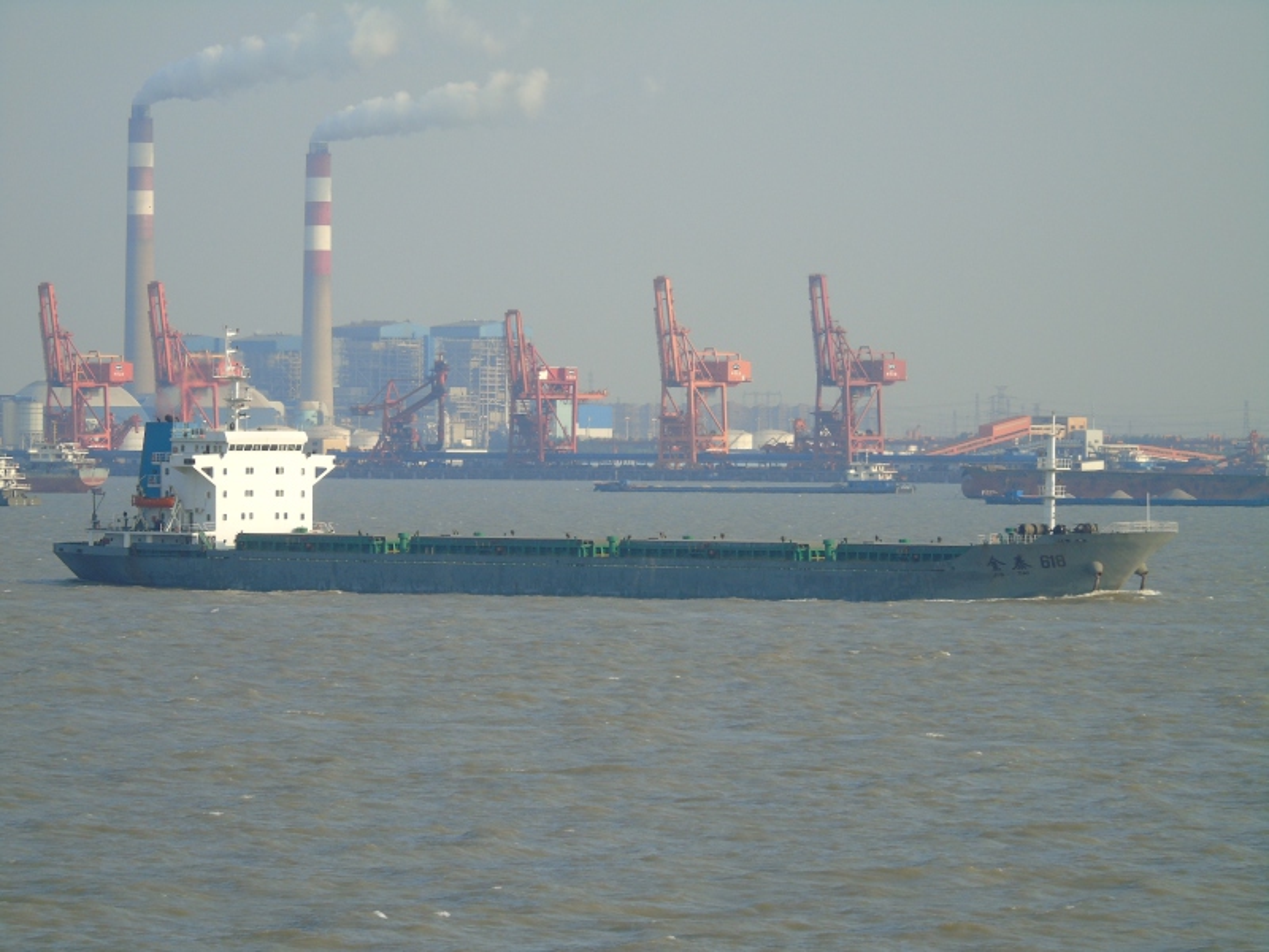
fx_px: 10191
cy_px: 476
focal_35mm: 278
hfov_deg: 7.1
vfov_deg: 5.3
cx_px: 634
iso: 80
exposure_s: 1/250
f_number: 4.9
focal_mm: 50
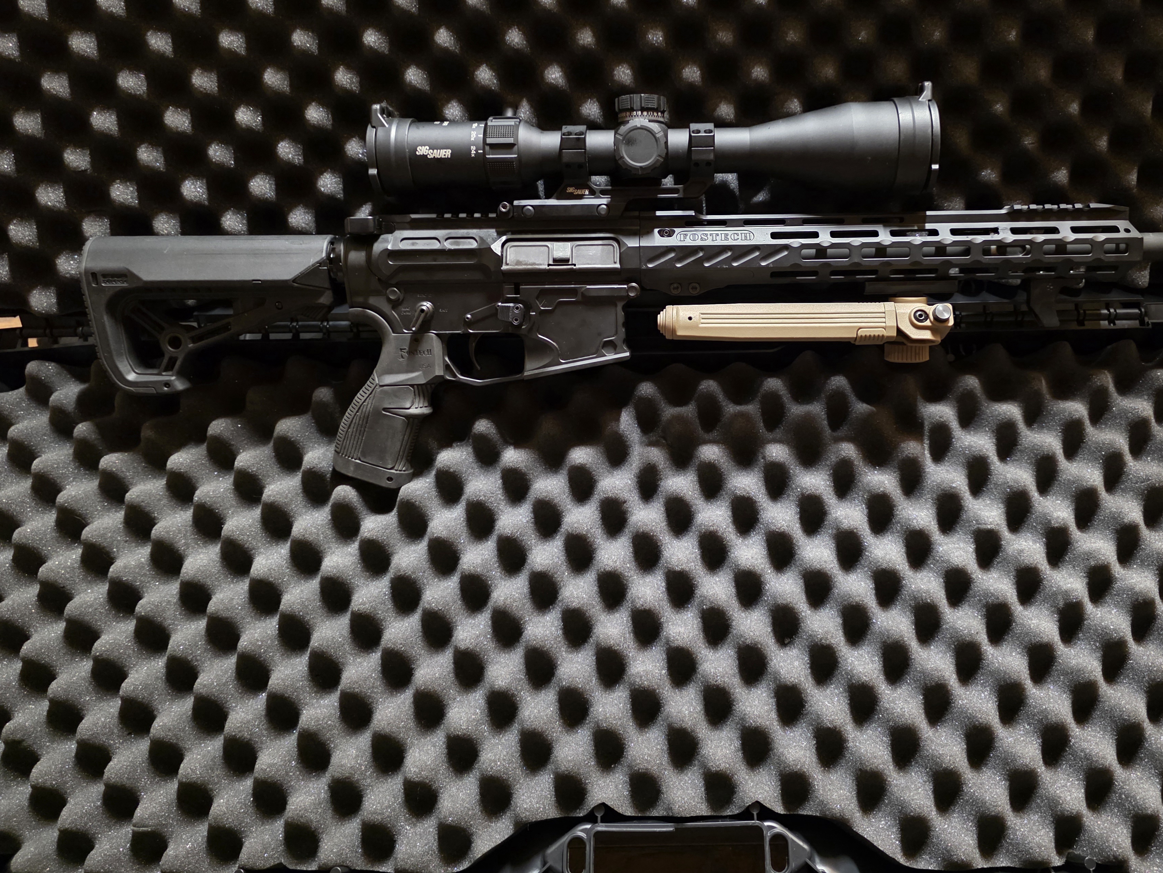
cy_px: 361
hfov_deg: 64.9
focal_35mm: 27
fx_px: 907
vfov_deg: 51.1
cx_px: 680
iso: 1600
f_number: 1.7
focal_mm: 6.3
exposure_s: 1/40
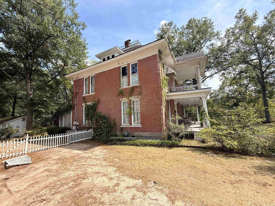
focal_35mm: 14
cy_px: 103
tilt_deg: +7.9
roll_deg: +2.2
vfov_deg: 85.7
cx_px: 138
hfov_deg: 102.1
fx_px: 111
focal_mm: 2.22
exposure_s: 1/602
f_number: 2.2
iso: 64
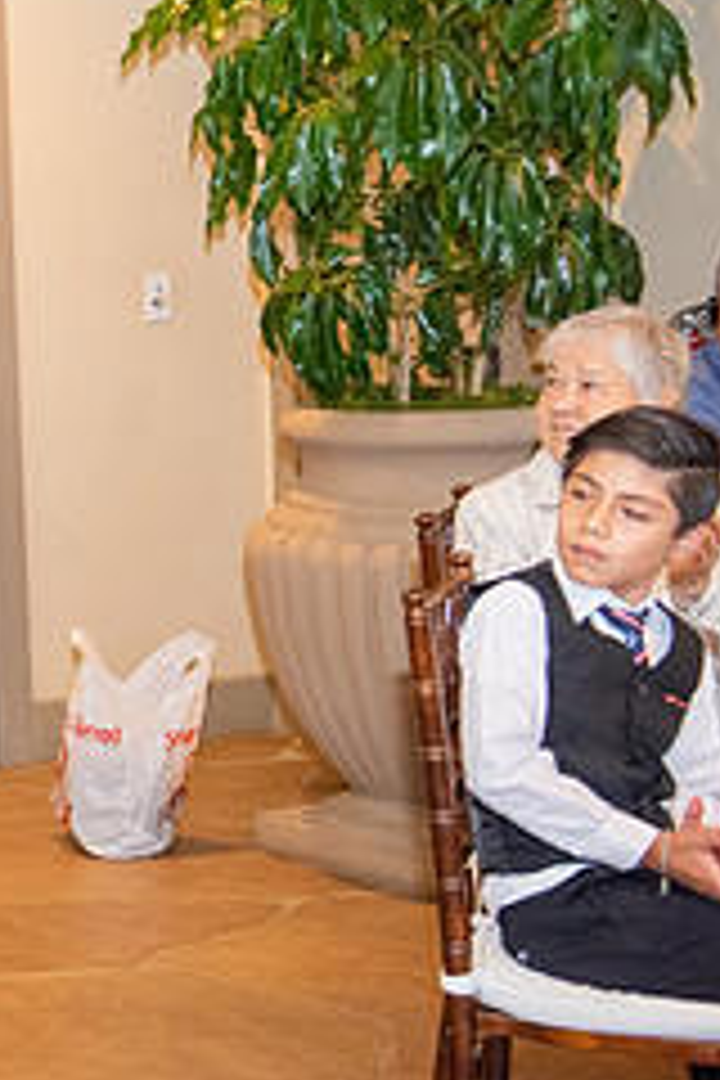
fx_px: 2760
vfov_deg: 22.1
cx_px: -446
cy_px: 443
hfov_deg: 13.7
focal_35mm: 92
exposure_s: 1/125
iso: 1600
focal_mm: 38
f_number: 3.5
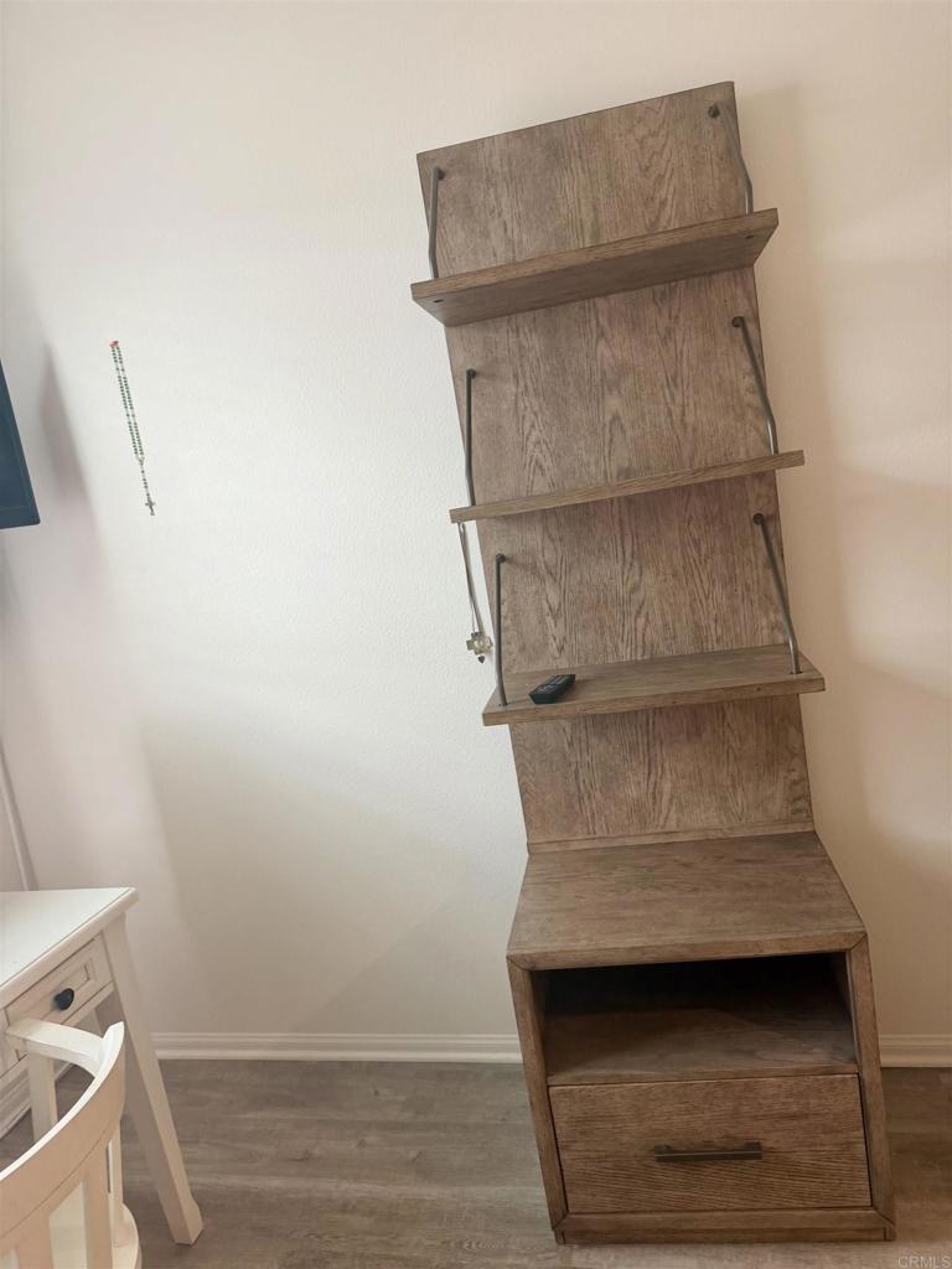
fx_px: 880
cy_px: 634
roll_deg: +7.2
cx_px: 476
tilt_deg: -9.8
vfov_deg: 71.6
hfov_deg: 56.8
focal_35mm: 24
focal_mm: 6.76
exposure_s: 1/60
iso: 160
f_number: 1.78
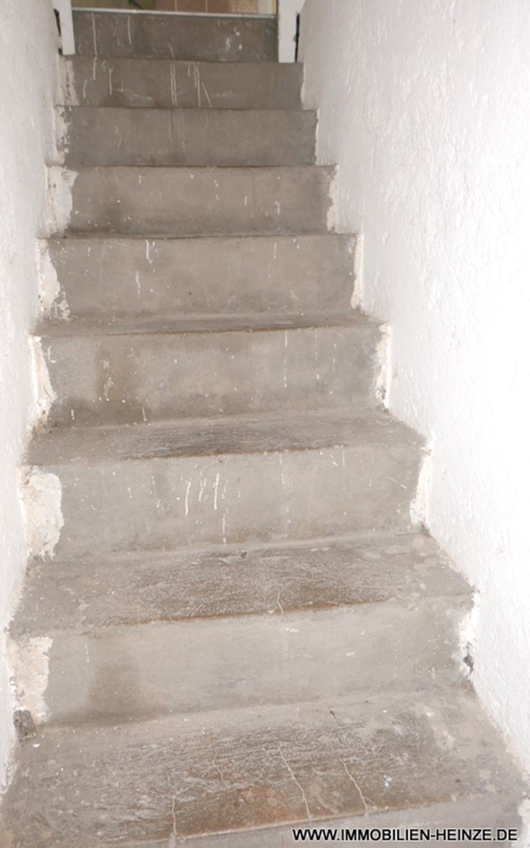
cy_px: 430
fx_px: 601
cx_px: 251
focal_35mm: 26
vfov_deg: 70.4
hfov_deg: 47.6
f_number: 2.8
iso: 200
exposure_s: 1/8
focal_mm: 9.1
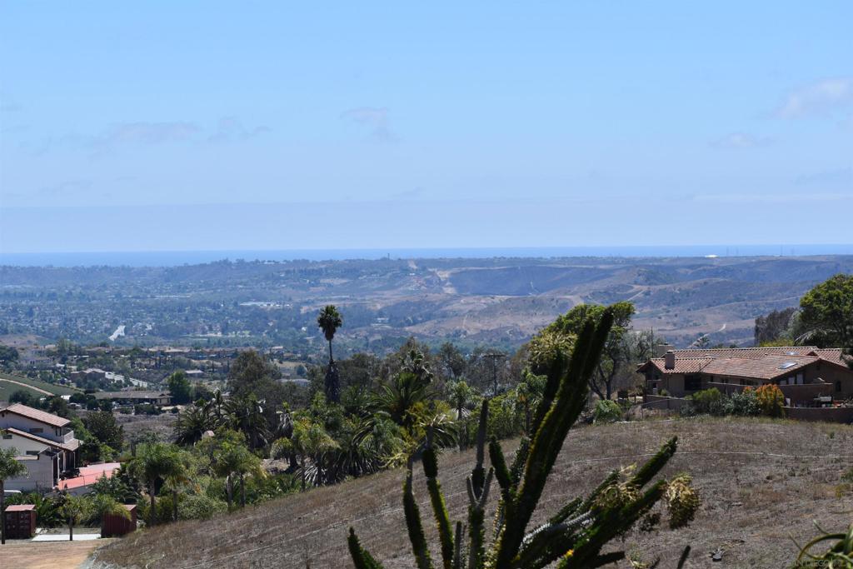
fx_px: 3199
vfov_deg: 10.2
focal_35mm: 135
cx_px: 426
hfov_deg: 15.2
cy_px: 284
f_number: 7.1
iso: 200
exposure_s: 1/800
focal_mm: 90
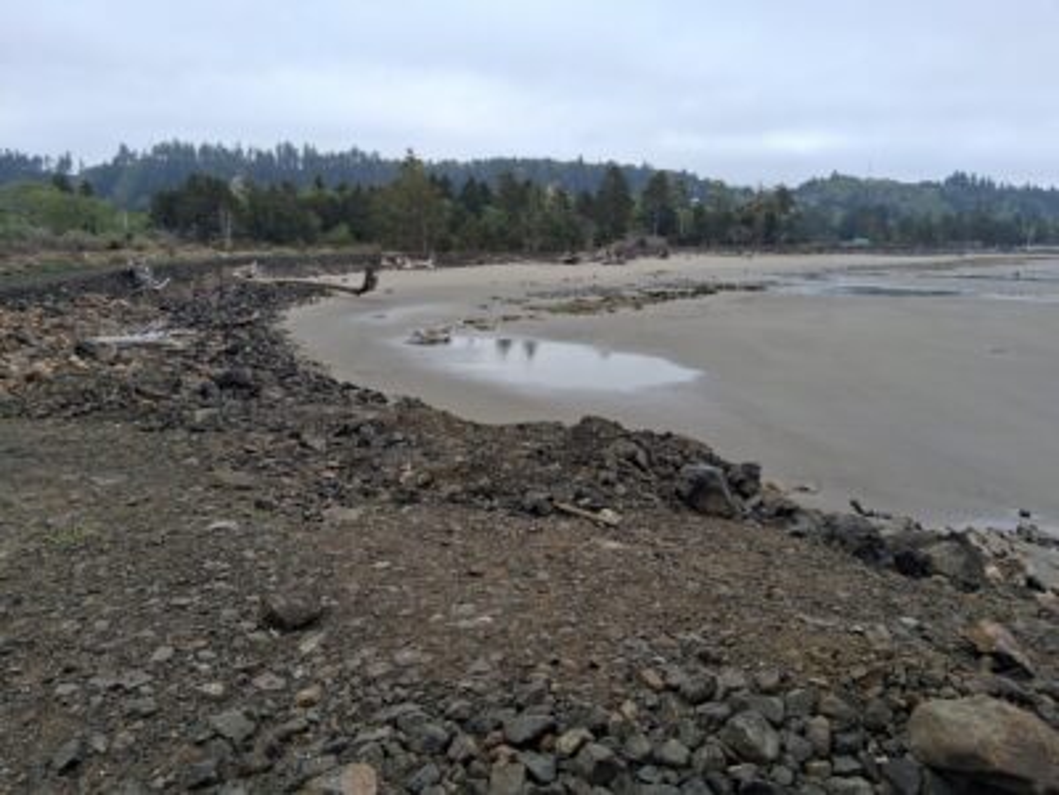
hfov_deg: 67.3
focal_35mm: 26
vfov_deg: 53.1
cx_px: 530
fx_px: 795
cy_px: 398
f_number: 1.8
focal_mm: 3.98
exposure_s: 1/267
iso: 25
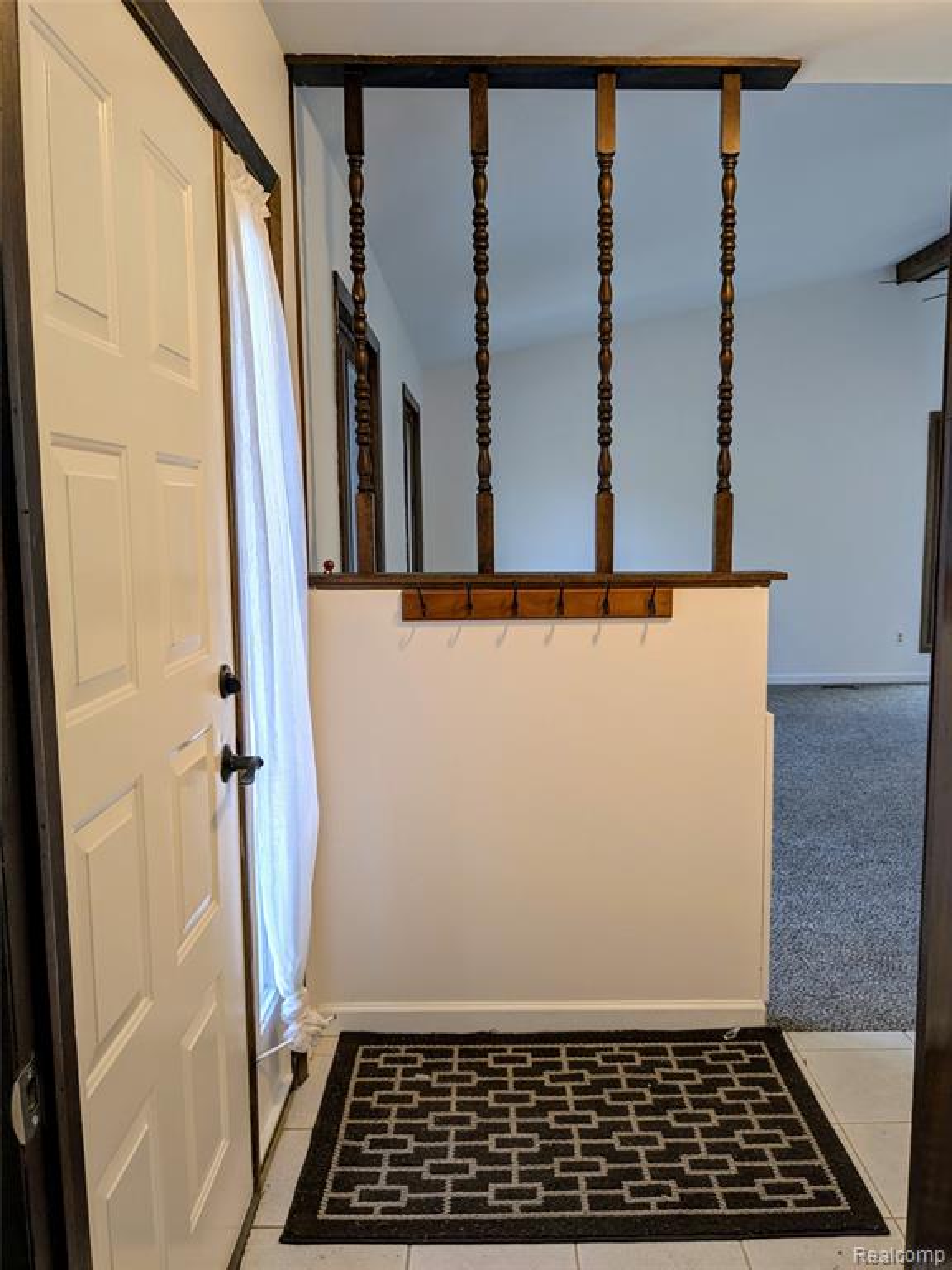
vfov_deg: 65.3
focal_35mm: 27
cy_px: 635
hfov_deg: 51.4
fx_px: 990
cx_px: 476
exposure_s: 1/120
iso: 63
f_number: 1.73
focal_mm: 4.38
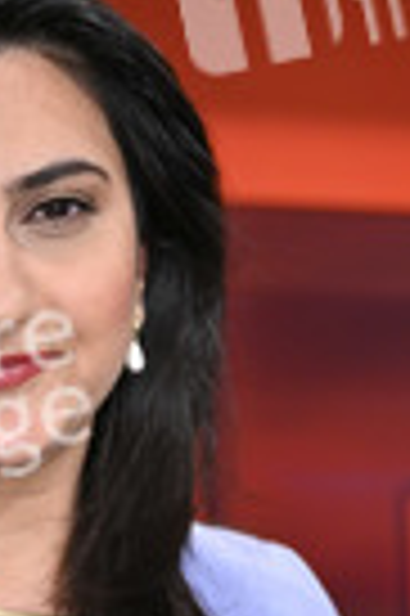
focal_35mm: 105
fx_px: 1798
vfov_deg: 18.9
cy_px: 643
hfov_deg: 12.8
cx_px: -9
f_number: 2.8
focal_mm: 36
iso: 500
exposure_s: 1/200
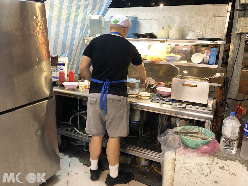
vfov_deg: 49.7
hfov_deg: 63.4
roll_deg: +0.4
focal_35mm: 28
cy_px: 93
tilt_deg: -16.7
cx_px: 124
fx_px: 201
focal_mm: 3.99
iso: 400
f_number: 1.8
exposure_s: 1/60
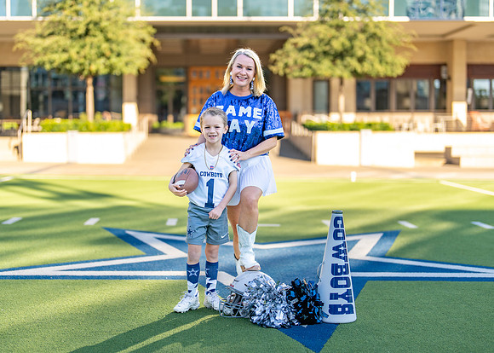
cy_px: 180
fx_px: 842
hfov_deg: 32.7
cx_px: 238
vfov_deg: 23.6
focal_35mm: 60
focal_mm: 50
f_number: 1.2
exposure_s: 1/2500
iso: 100
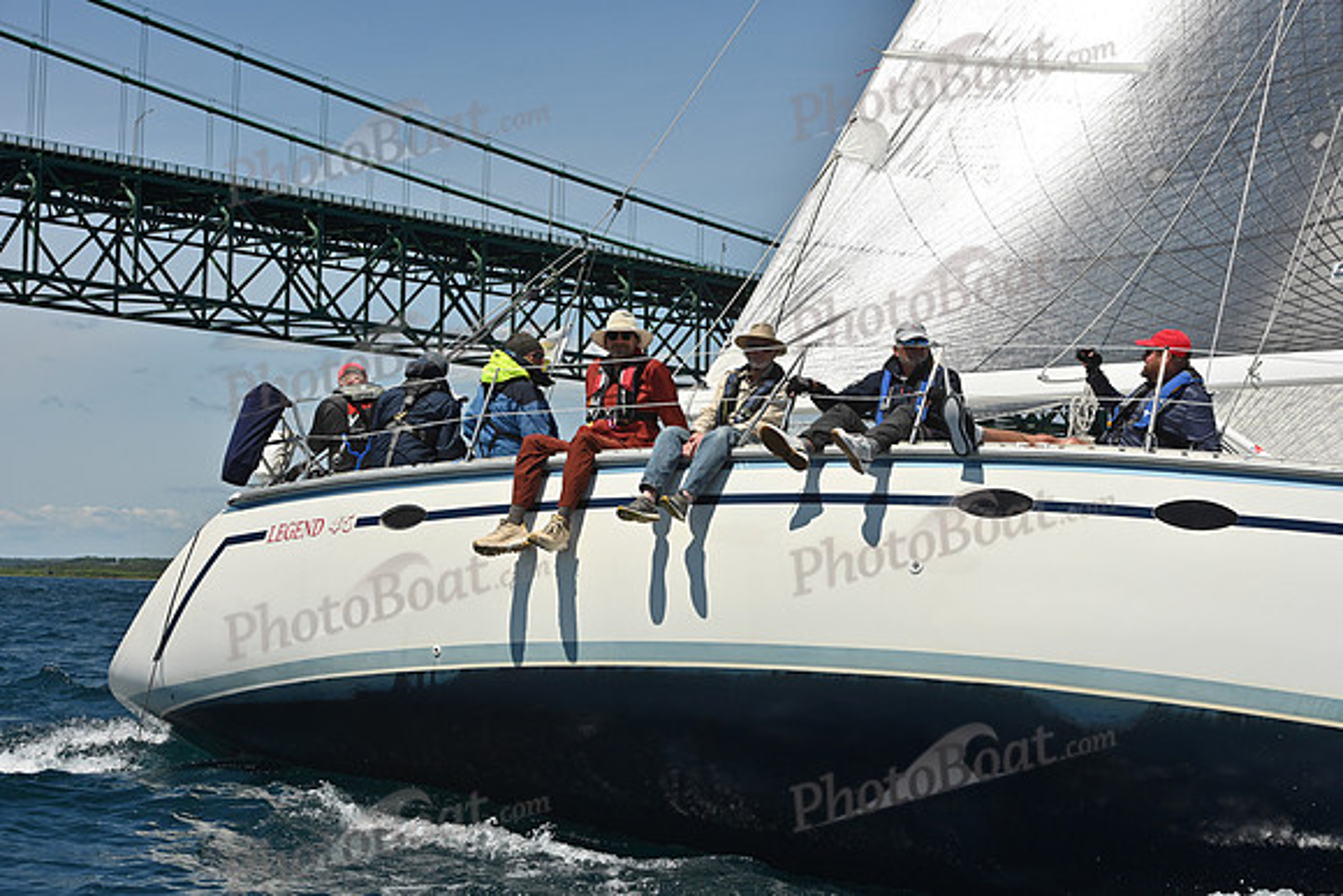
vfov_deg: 19.5
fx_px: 2612
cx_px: 672
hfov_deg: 28.8
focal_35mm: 70
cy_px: 448
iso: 320
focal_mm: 70
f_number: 13
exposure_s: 1/1000
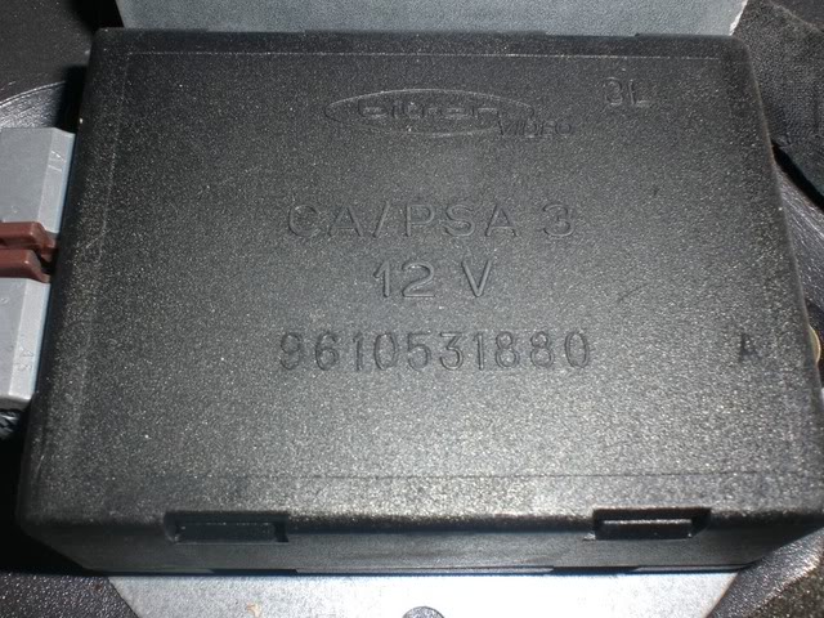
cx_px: 412
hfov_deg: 49.0
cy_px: 309
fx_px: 905
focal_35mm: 38
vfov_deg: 37.7
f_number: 4.4
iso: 50
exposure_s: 1/60
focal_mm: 6.3
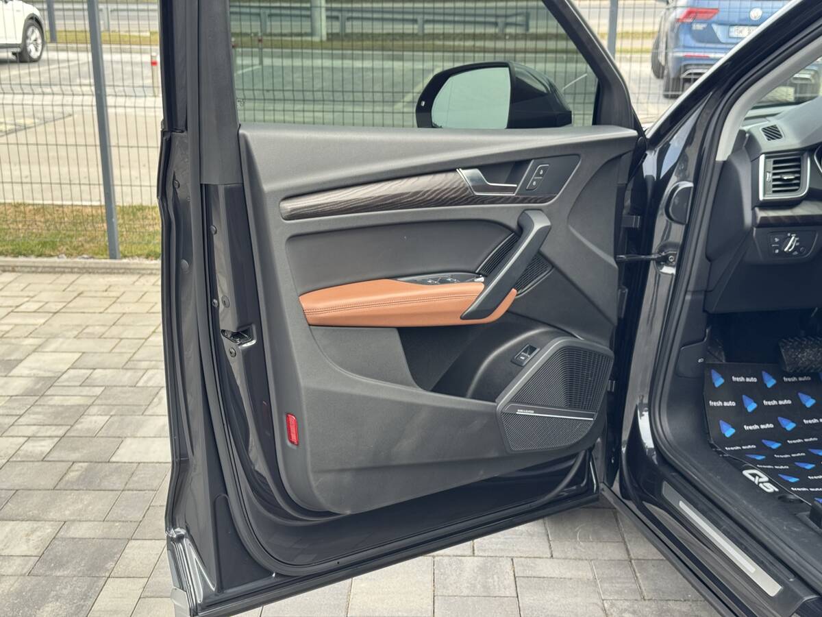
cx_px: 411
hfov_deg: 39.7
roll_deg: +0.9
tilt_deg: -15.4
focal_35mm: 48
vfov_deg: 30.3
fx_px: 1140
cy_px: 308
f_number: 1.78
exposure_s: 1/464
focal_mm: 6.76
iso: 64
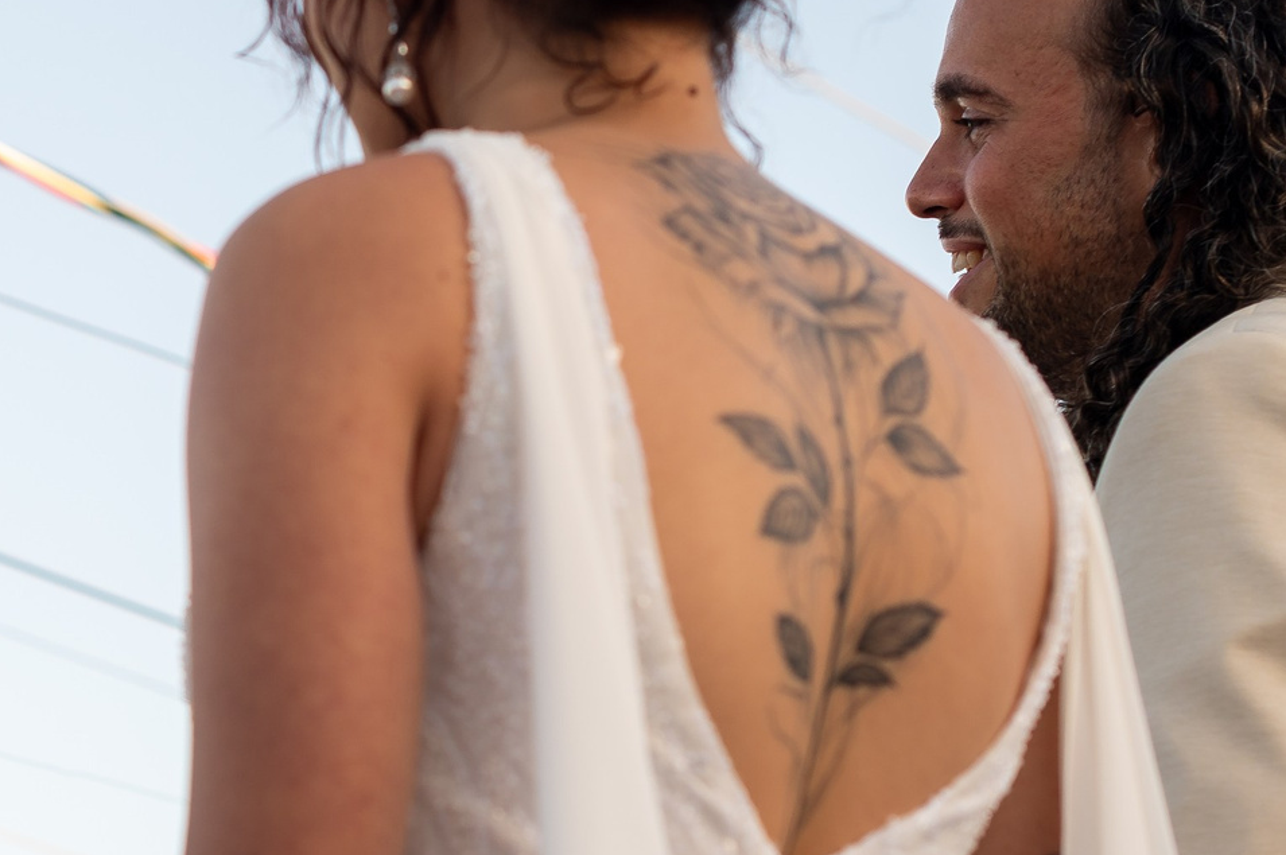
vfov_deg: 10.2
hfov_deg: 15.0
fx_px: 4783
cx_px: -34
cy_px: 732
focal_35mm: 134
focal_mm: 50
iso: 125
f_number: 3.2
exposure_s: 1/320
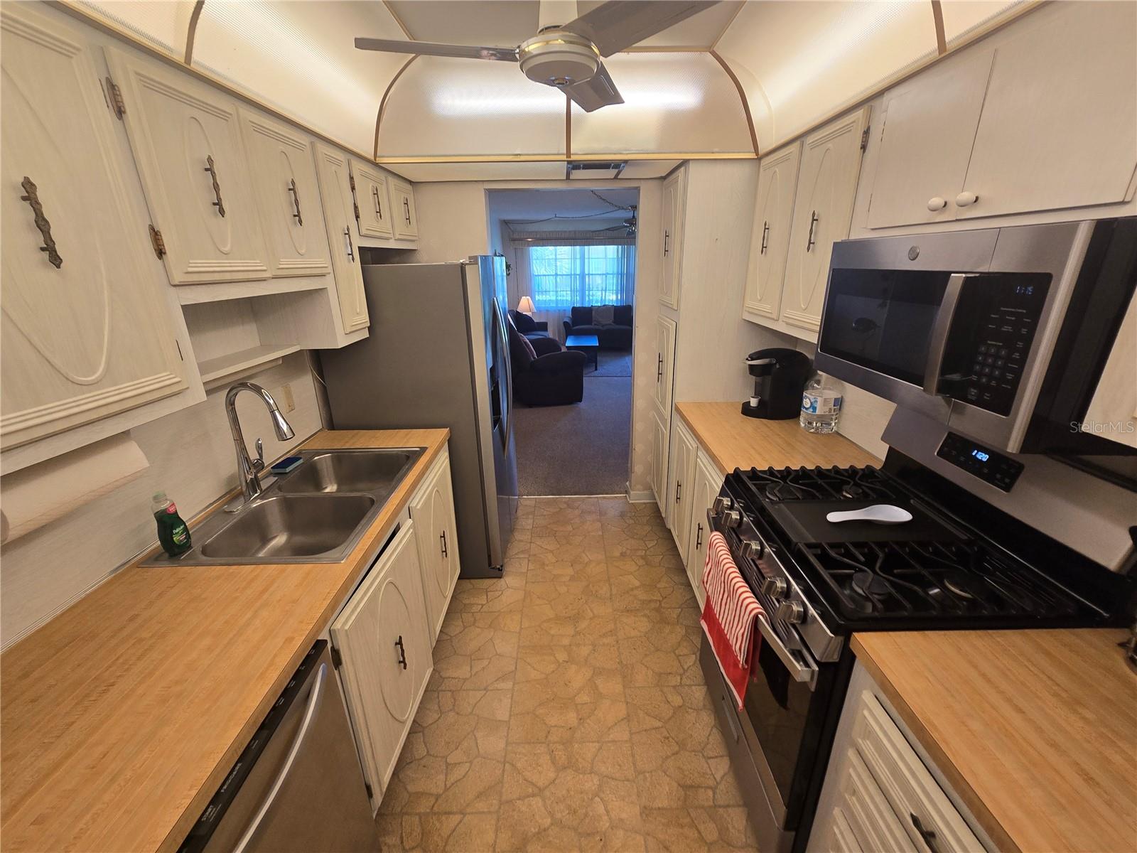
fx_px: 427
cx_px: 568
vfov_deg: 89.9
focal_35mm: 13
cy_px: 426
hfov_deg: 106.2
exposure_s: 1/60
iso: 100
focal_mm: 2.2
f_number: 2.2
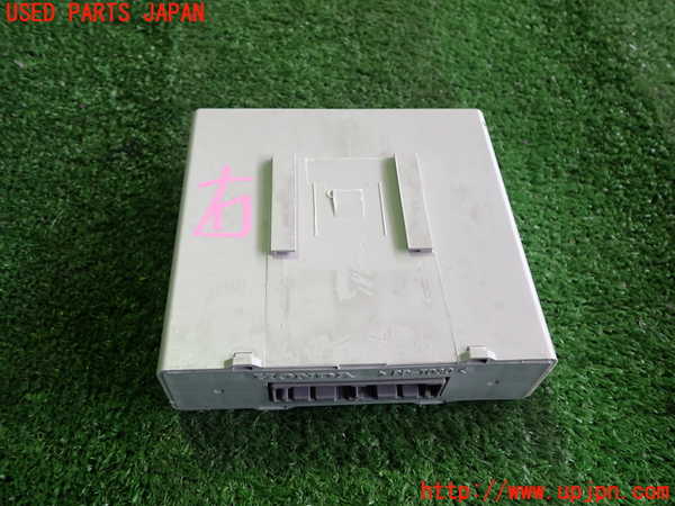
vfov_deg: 46.8
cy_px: 253
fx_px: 585
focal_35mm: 30
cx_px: 338
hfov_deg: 60.0
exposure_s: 1/60
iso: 200
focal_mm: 5.4
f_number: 2.3
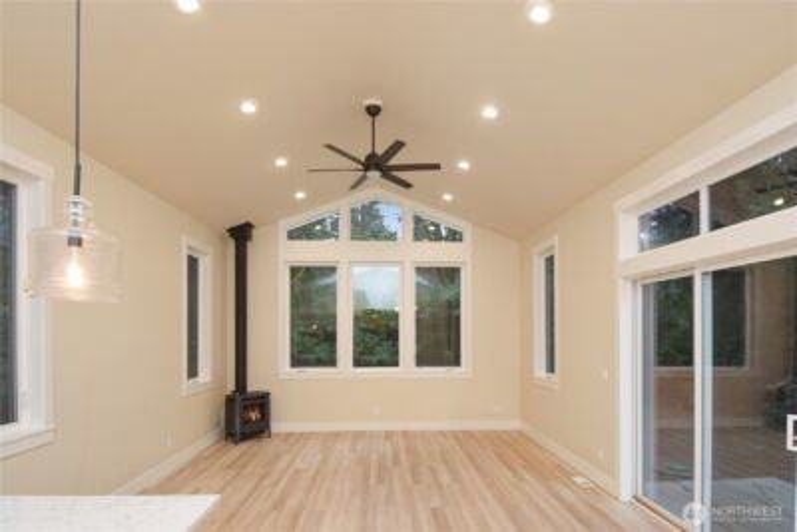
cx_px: 398
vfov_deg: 67.4
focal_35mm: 18
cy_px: 266
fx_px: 399
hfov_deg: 90.0
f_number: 5.6
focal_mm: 12
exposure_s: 1/125
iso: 800
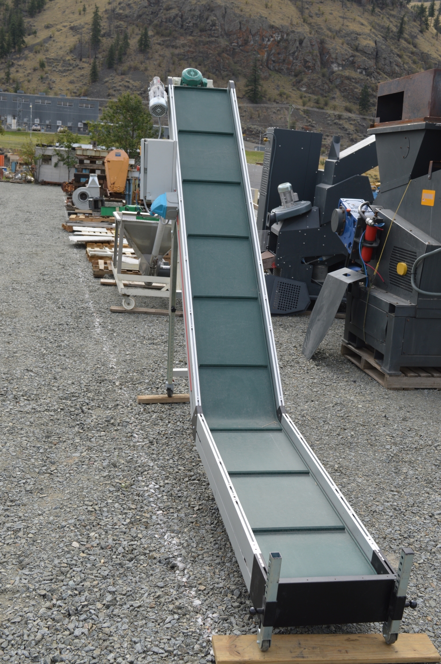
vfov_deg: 49.6
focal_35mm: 39
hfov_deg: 34.1
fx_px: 718
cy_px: 332
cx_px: 220
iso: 100
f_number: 7.1
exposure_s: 1/200
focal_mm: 26
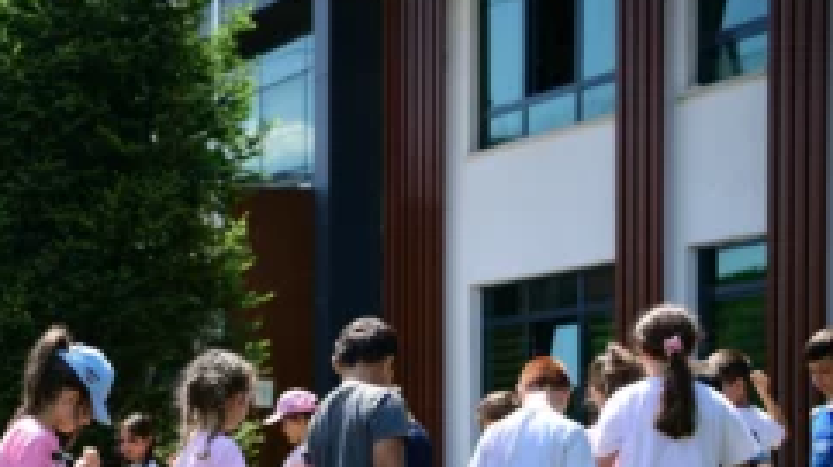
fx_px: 1920
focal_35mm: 87
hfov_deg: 24.1
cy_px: 469
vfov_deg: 13.7
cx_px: 169
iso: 100
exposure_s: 1/800
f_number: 3.2
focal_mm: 40
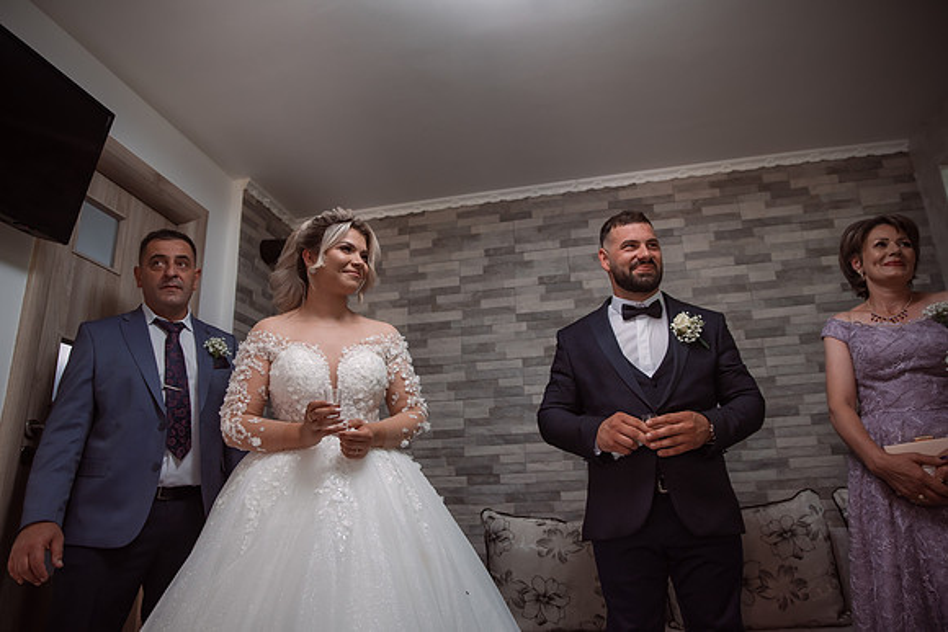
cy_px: 316
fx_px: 632
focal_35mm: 24
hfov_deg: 73.7
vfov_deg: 53.2
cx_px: 474
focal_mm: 24
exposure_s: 1/250
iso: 1000
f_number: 2.8
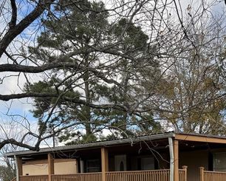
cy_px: 198
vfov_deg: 27.3
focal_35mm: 51
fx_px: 341
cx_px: 179
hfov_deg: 35.5
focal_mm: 6.76
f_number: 1.78
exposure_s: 1/1076
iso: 80
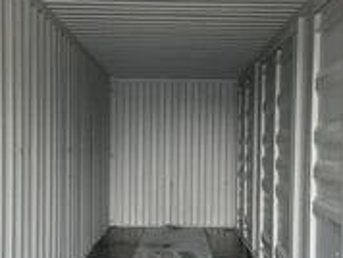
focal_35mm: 65
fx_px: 645
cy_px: 171
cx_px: 191
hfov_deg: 29.8
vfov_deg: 22.5
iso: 40
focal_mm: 3
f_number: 1.8
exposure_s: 1/122
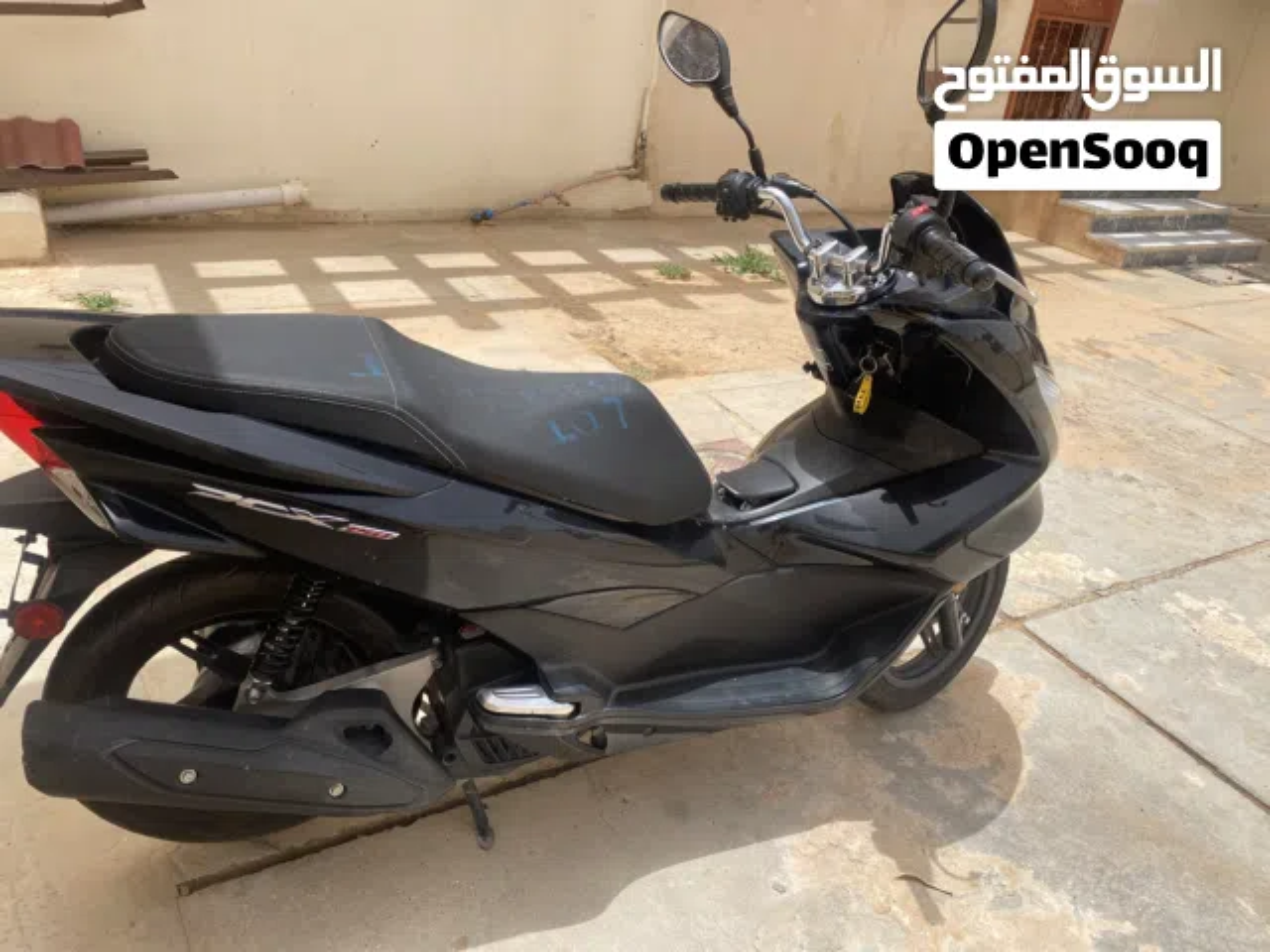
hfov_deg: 67.3
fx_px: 954
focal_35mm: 26
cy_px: 476
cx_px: 635
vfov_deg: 53.1
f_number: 1.8
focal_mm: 4.25
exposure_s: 1/2028
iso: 32
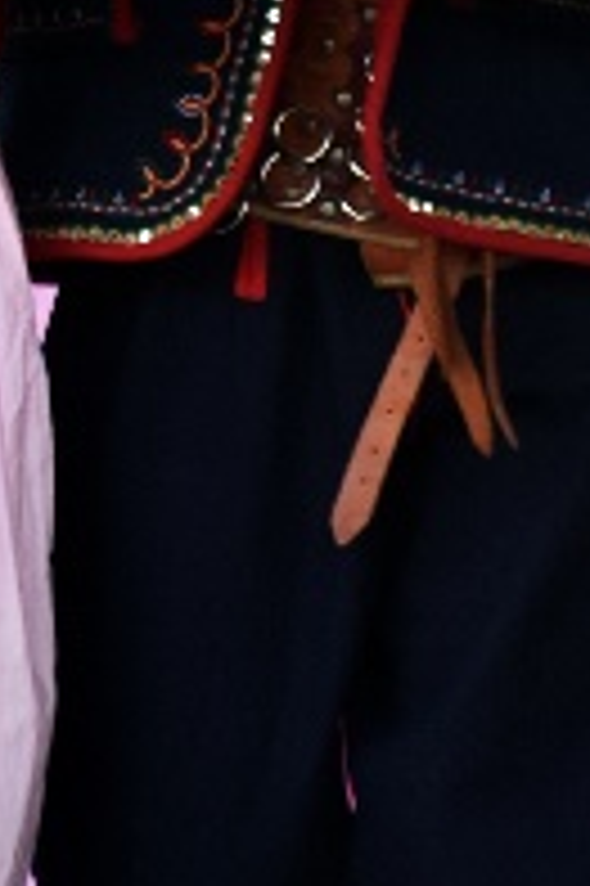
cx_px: 277
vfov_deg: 2.4
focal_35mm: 852
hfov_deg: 1.6
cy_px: -405
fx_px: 20980
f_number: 4.8
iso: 400
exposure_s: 1/250
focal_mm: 140
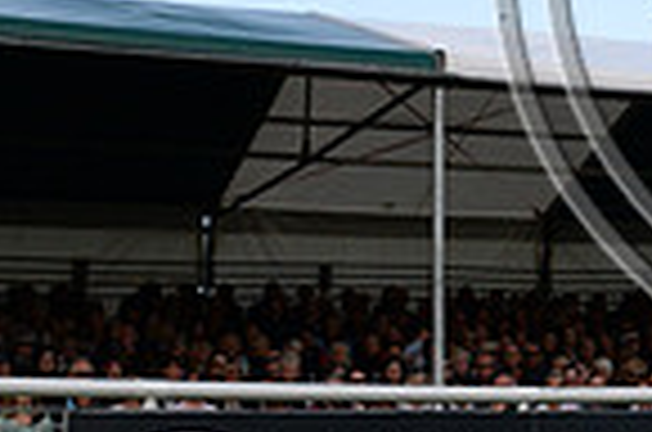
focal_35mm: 116
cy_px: -117
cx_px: 904
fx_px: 2096
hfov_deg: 16.5
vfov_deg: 11.5
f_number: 8
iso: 1600
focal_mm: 29
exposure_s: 1/2500
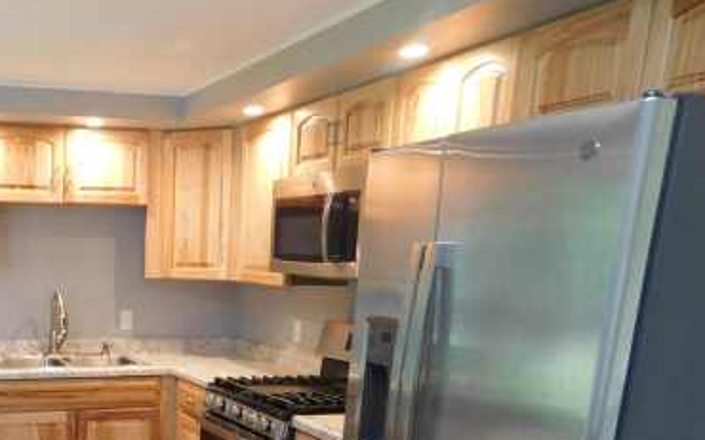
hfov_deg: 42.6
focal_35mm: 44
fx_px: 845
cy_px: 470
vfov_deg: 27.0
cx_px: 110
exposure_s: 1/30
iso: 280
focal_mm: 4
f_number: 3
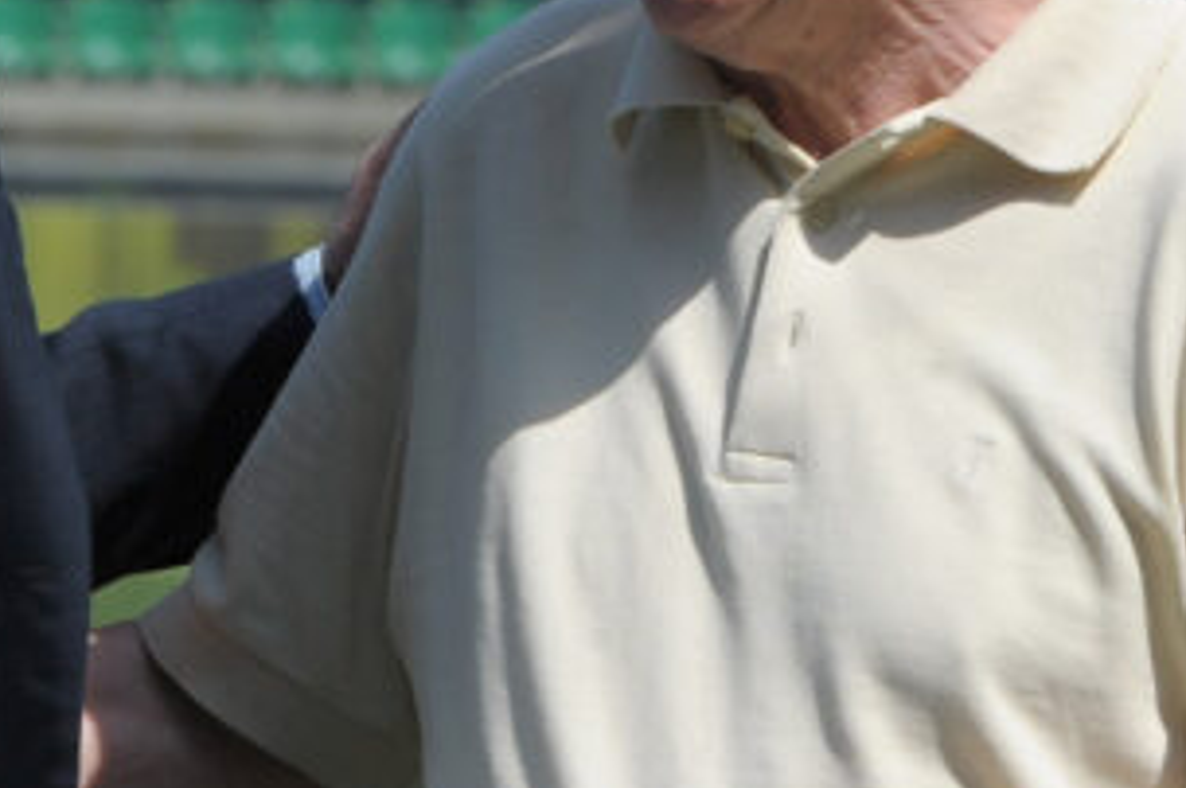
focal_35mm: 751
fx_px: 24714
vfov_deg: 1.8
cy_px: -62
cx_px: 757
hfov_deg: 2.7
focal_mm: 190
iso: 640
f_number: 11
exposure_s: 1/800
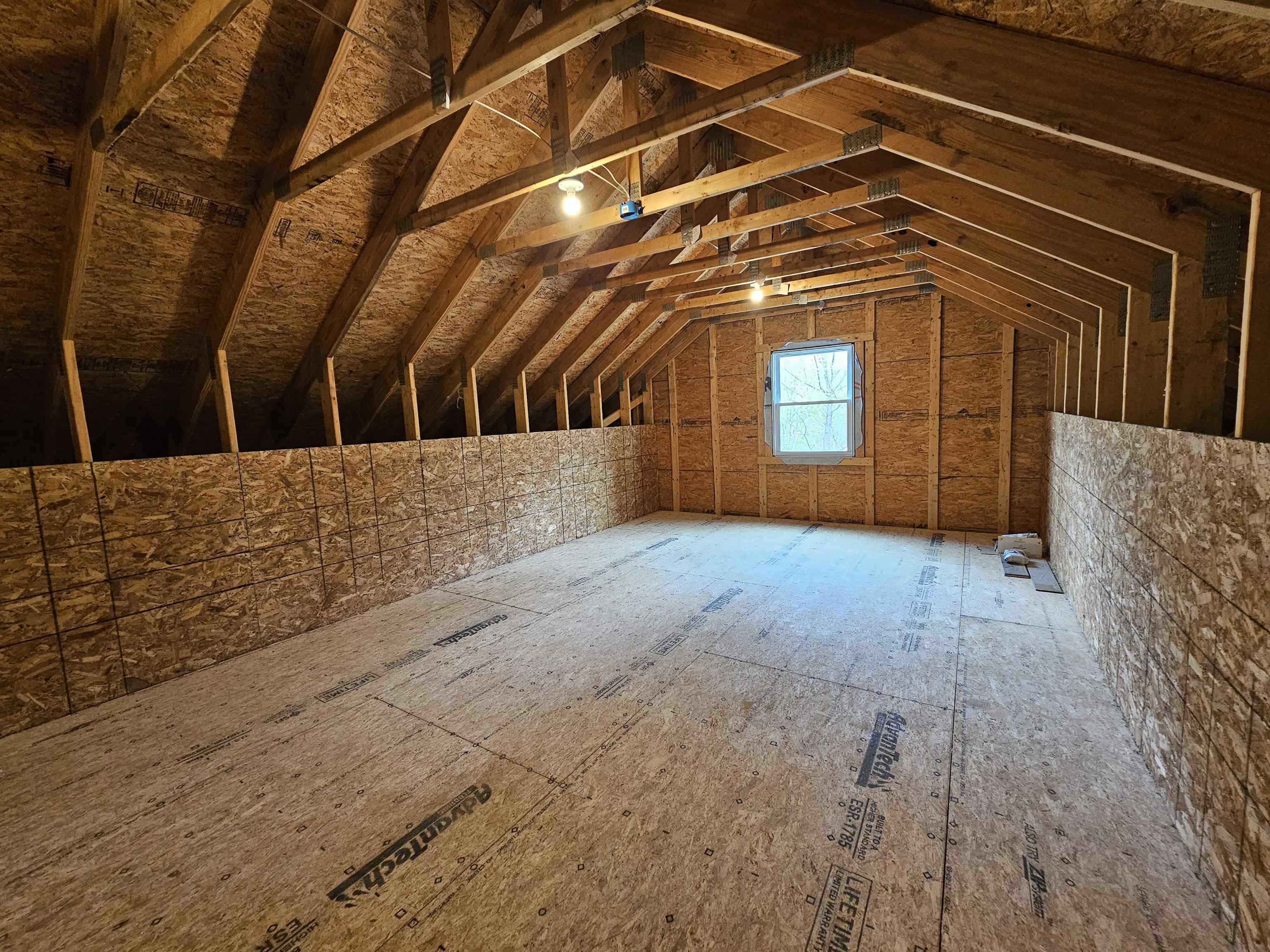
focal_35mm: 13
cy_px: 476
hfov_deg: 106.2
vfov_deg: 89.9
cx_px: 635
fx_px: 477
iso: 400
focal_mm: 2.2
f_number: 2.2
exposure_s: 1/60
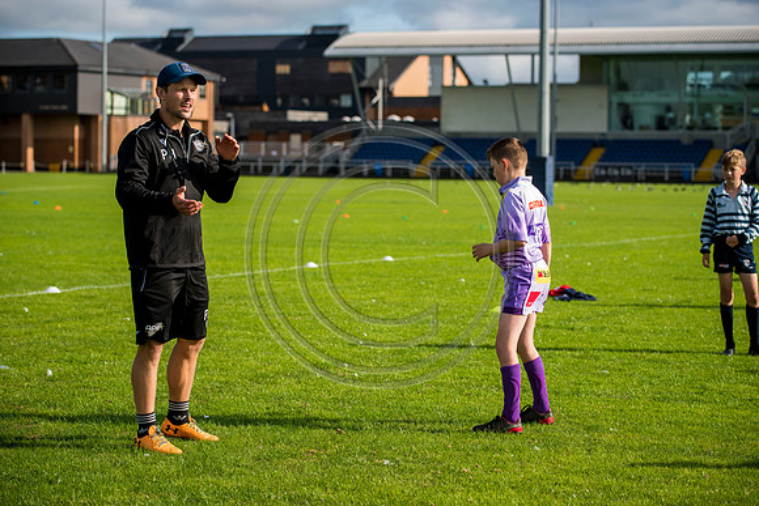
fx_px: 2067
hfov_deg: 20.8
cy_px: 253
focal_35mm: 98
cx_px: 380
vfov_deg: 14.0
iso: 250
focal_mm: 98
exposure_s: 1/1250
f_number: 4
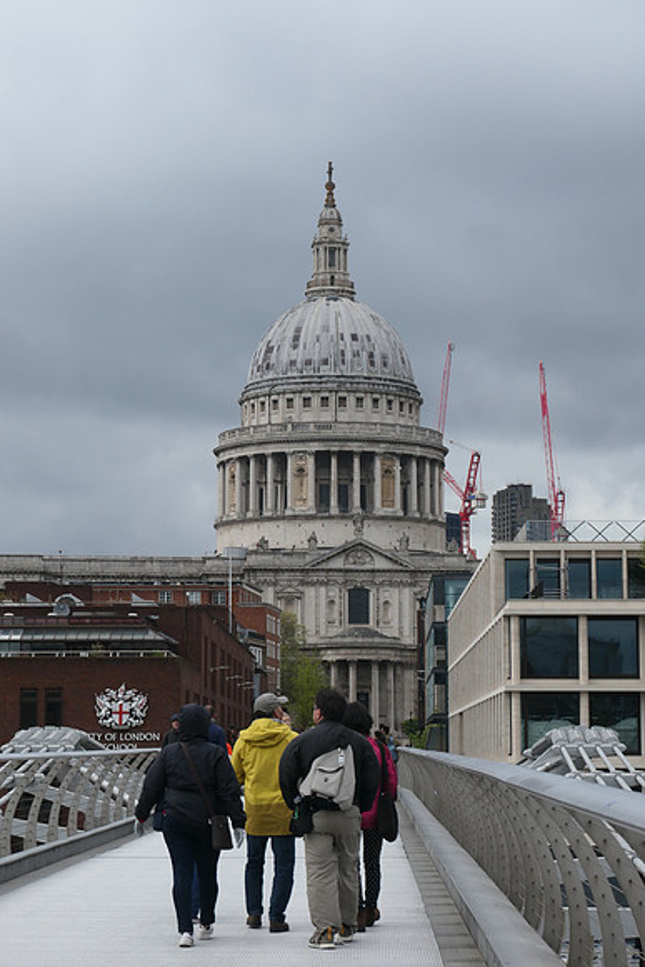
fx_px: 2417
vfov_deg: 22.6
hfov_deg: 15.2
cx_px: 322
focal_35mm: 90
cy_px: 484
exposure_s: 1/500
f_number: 5
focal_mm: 32.8
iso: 200
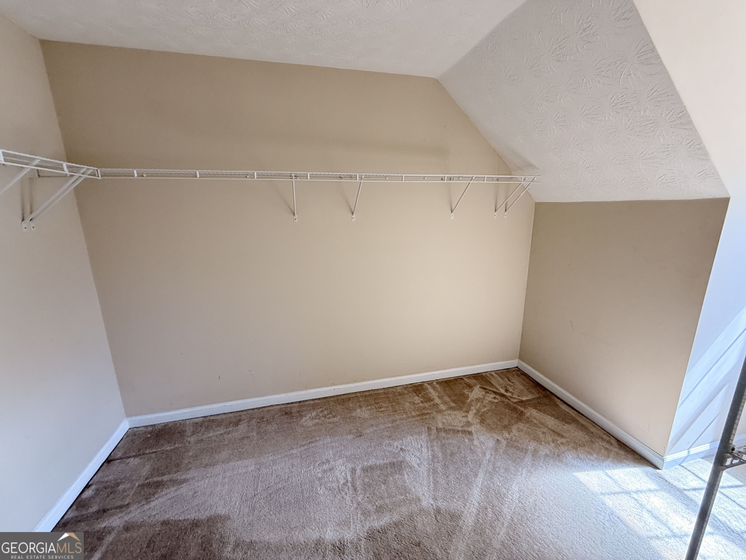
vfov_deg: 85.7
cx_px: 373
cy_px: 280
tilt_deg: -15.9
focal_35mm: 14
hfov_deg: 102.1
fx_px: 302
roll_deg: -0.7
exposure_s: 1/120
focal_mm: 2.22
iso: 160
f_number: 2.2
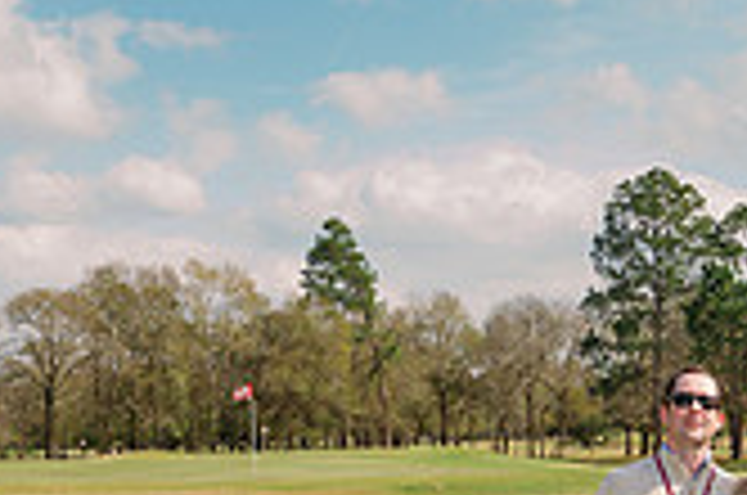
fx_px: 1740
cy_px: 392
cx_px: 626
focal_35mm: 84
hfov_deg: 23.8
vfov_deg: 16.1
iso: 64
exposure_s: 1/200
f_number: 9
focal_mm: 24
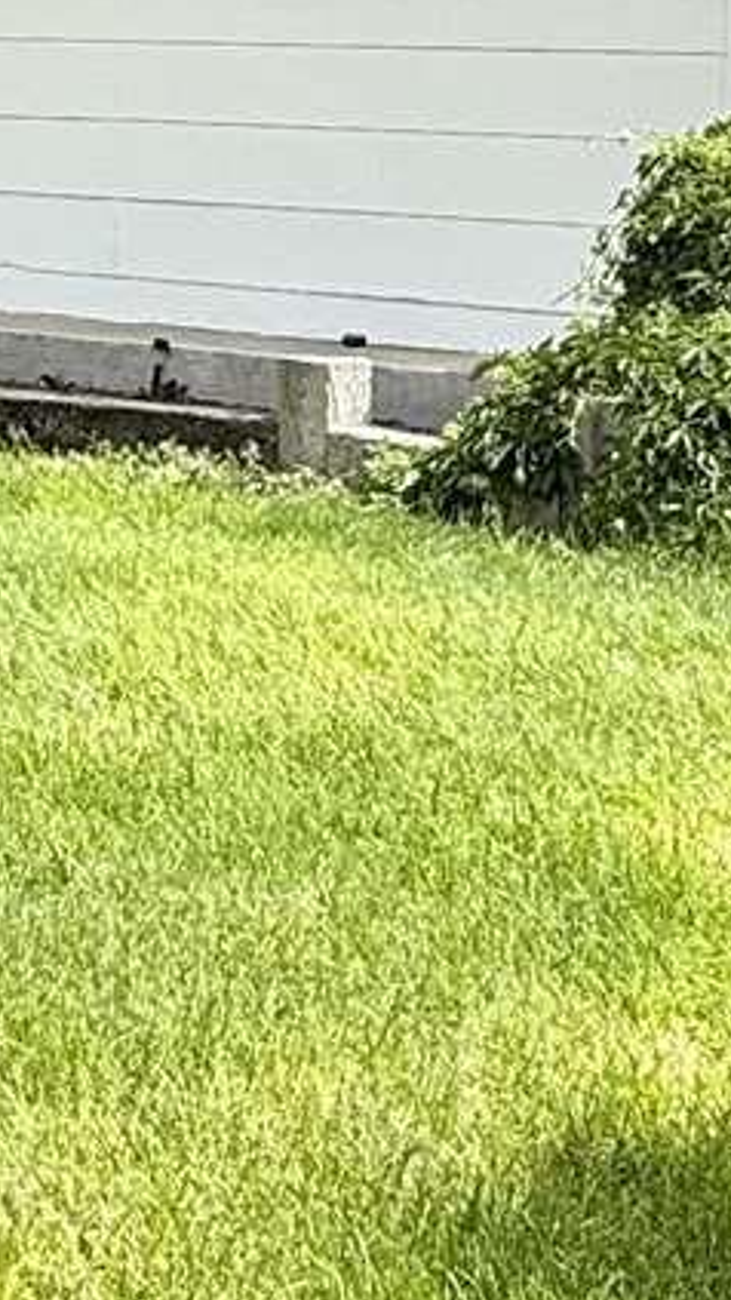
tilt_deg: +1.7
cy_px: 83
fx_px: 2860
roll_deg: -1.2
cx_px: -378
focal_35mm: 83
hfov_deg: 13.7
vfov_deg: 24.7
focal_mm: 2.22
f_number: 2.2
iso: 50
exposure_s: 1/809
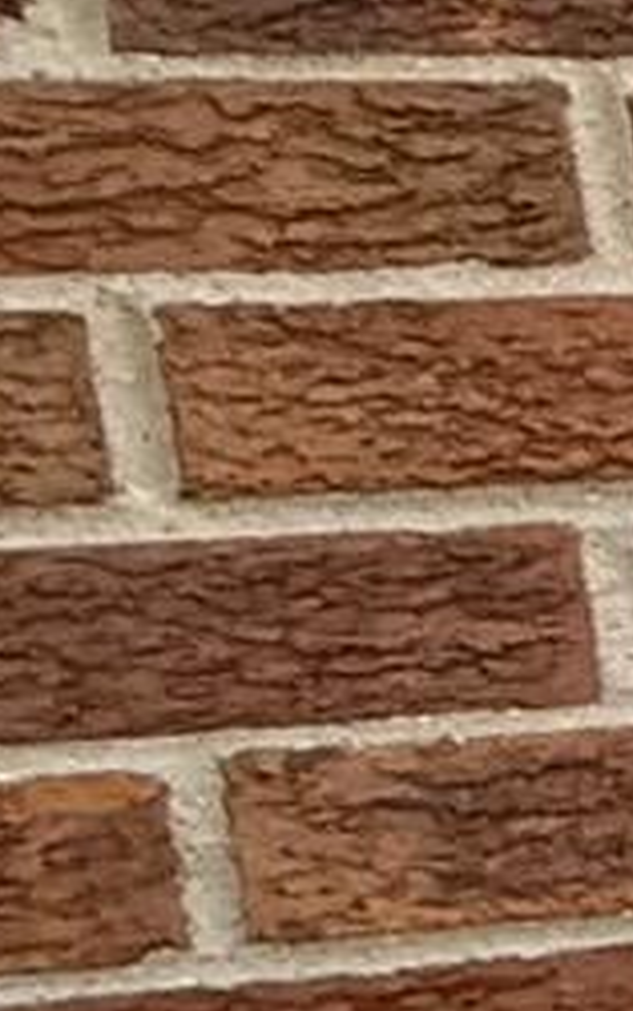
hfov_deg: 5.2
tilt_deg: -7.0
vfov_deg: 17.2
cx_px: 3778
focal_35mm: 121
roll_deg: +2.1
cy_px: 705
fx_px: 3338
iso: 100
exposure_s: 1/99
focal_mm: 2.22
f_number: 2.2
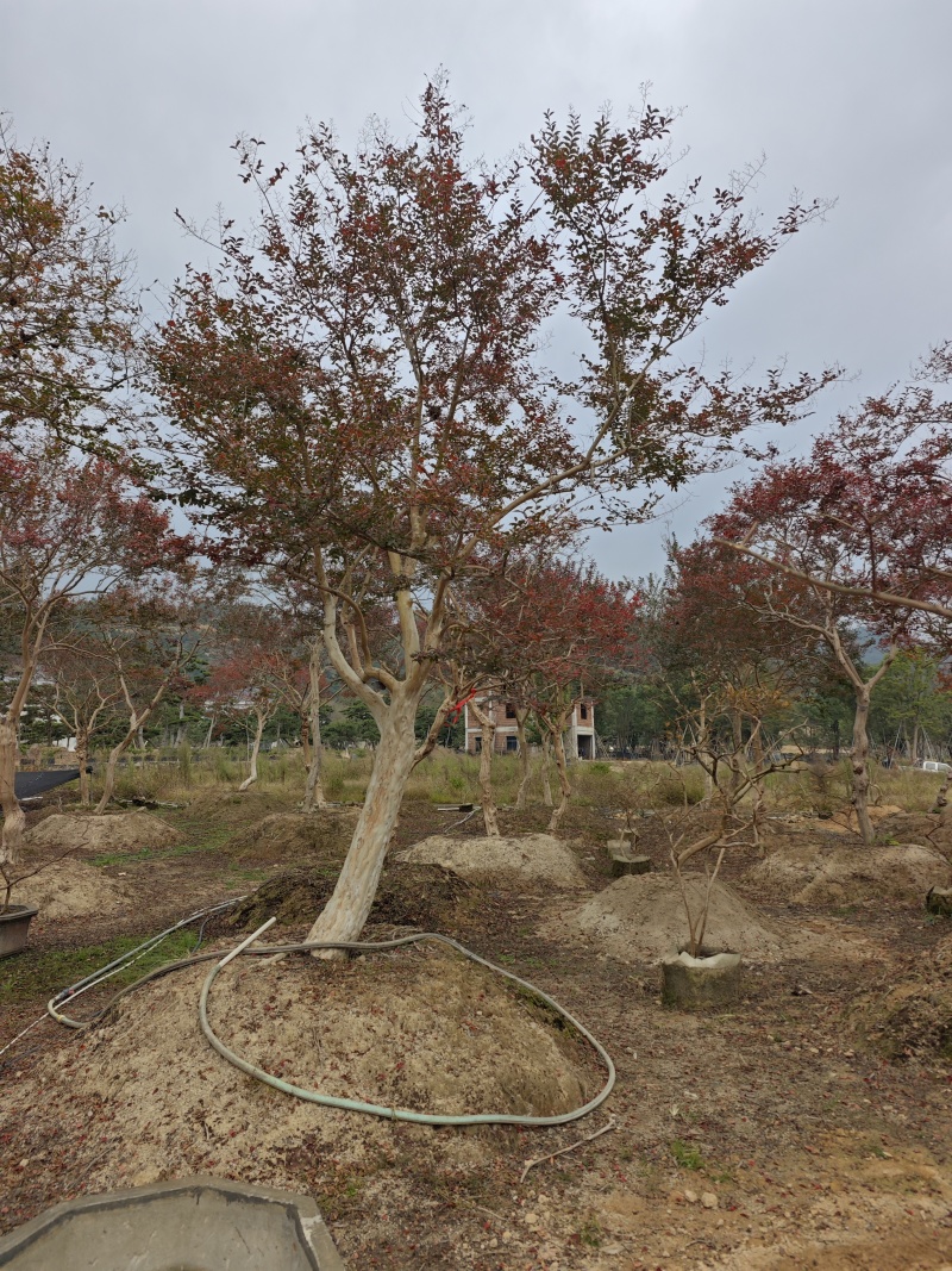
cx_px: 476
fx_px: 844
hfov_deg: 58.9
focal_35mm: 23
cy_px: 636
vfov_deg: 73.9
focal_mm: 6.55
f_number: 1.6
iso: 50
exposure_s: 1/2087
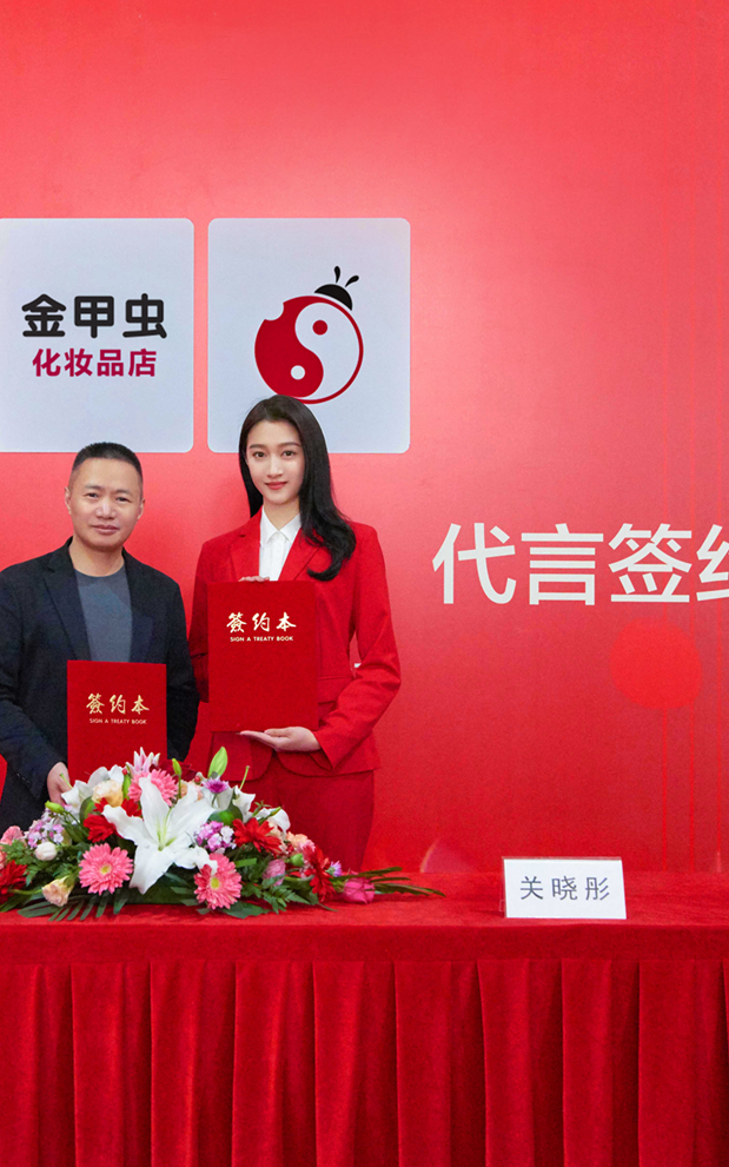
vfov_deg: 37.5
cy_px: 588
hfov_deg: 23.8
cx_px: 205
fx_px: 1717
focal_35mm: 54
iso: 6400
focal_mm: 35
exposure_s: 1/200
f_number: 4.5
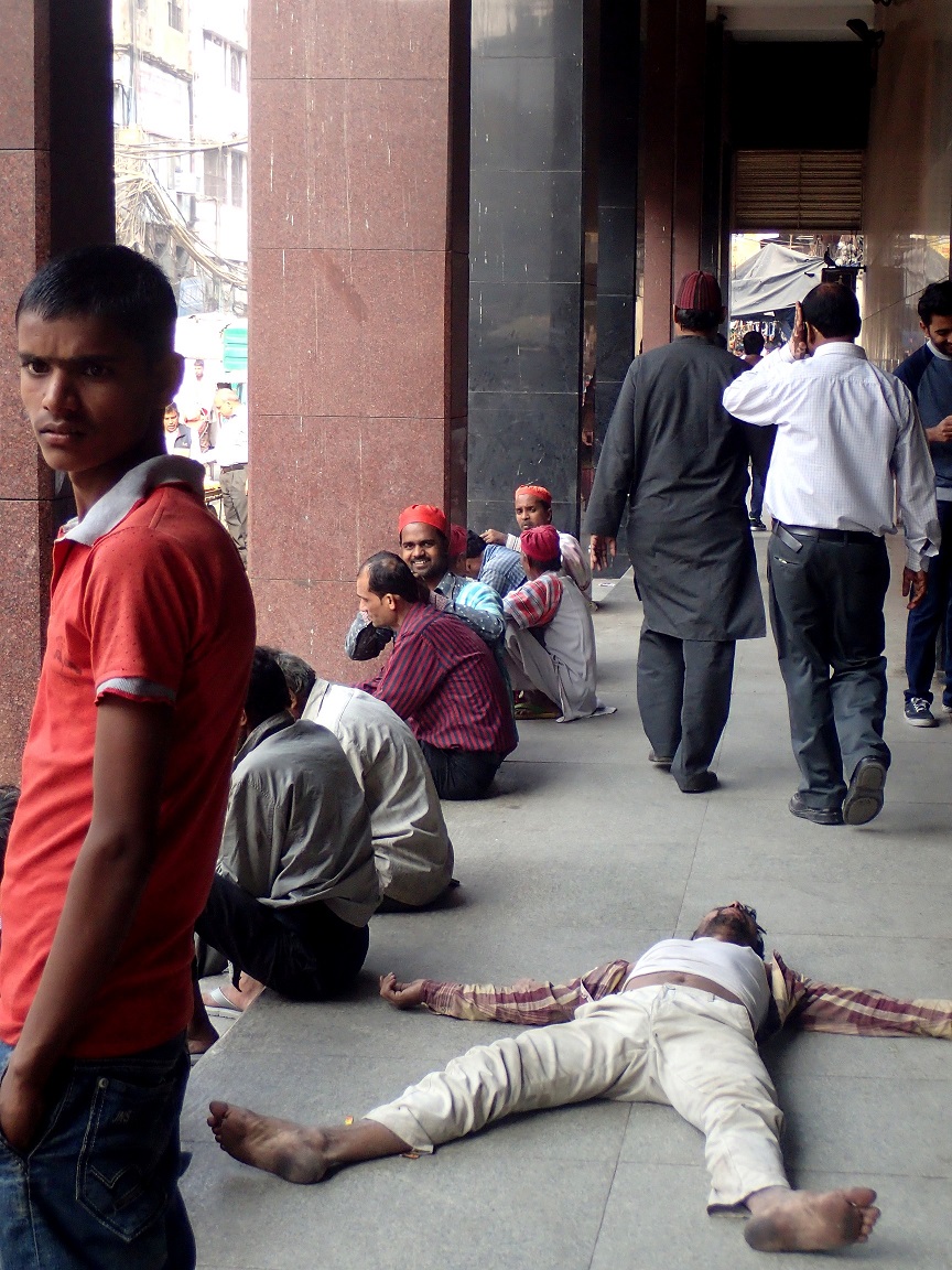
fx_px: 2237
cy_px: 635
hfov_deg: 24.0
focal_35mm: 61
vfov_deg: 31.7
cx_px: 476
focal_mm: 11.01
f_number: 3.6
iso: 320
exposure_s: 1/250
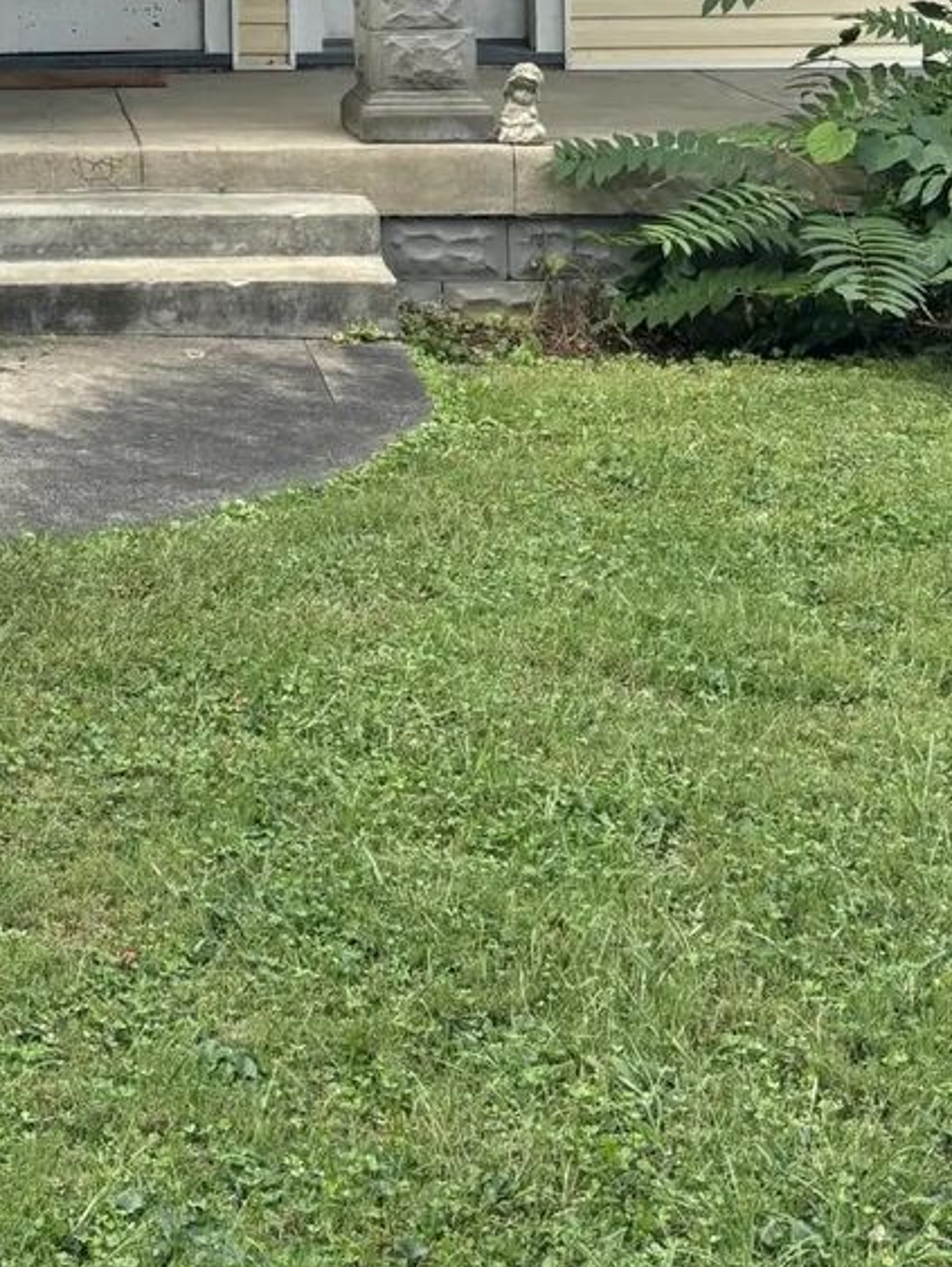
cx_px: 54
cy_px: -253
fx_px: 2308
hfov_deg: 22.6
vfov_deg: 27.1
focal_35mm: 63
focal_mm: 5.96
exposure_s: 1/903
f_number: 1.6
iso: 50
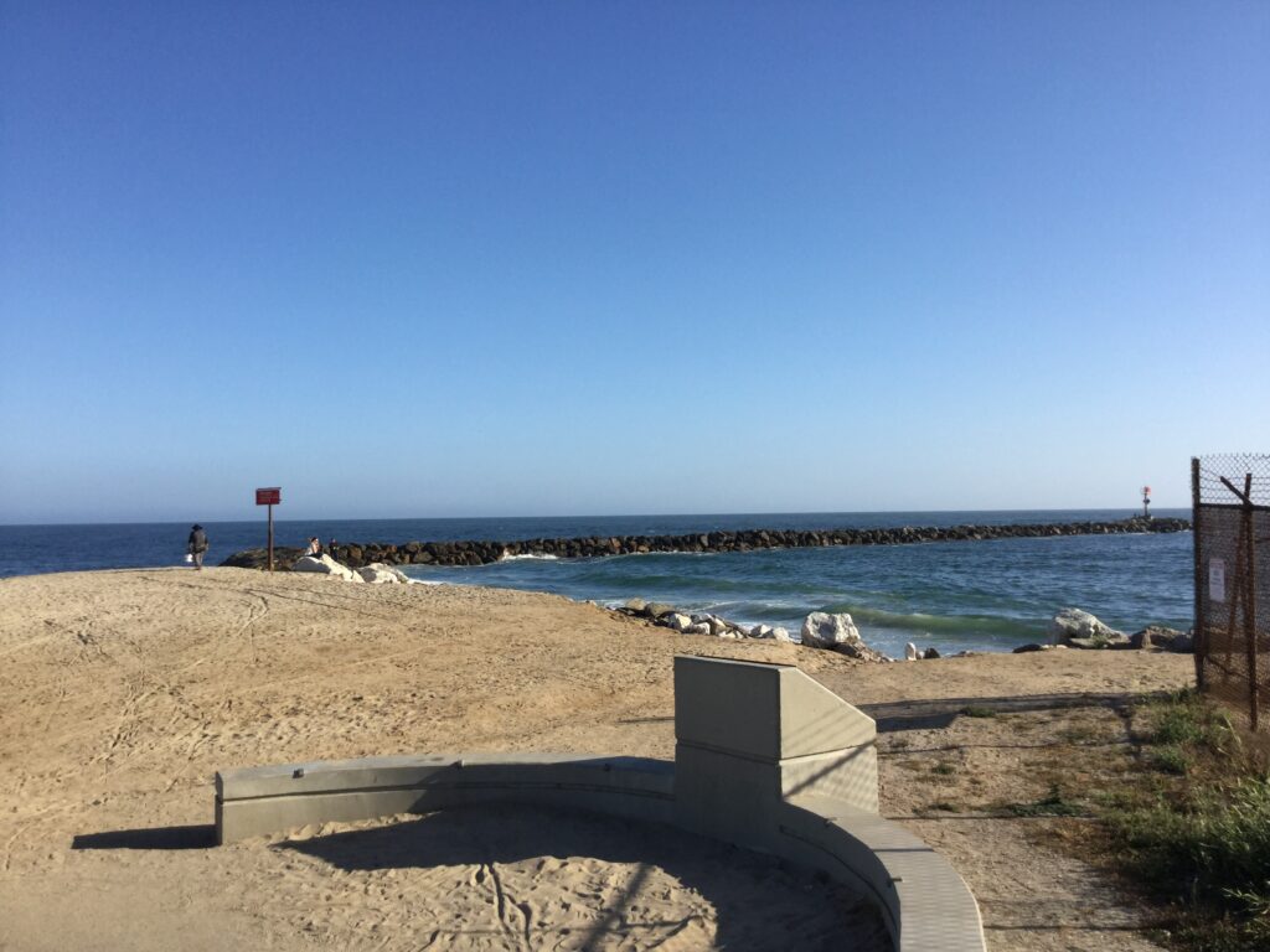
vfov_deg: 45.4
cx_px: 635
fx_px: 1137
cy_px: 476
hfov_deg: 58.4
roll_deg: +0.4
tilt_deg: +1.5
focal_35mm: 31
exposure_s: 1/1335
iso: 25
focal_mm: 3.3
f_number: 2.4
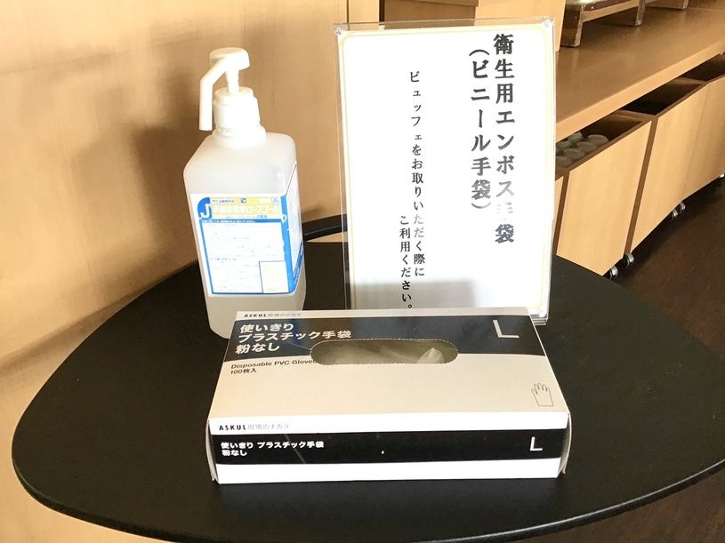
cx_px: 362
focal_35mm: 31
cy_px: 272
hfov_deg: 58.4
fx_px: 649
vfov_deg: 45.4
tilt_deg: -29.8
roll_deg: -0.2
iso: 40
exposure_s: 1/30
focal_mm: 3.3
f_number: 2.4
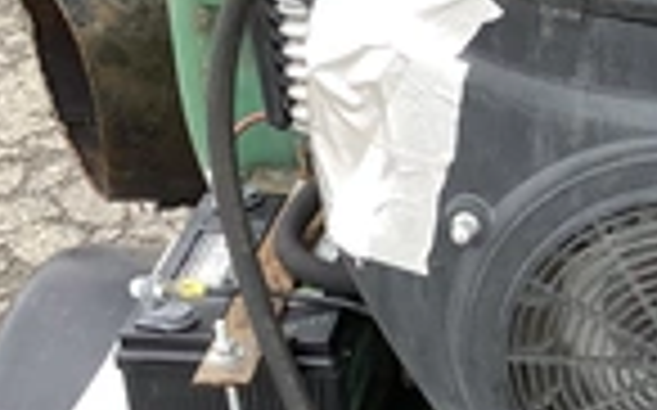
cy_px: 320
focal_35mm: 90
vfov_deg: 14.4
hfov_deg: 22.0
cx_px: 702
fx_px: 1610
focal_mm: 3.3
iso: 50
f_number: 2.4
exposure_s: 1/120
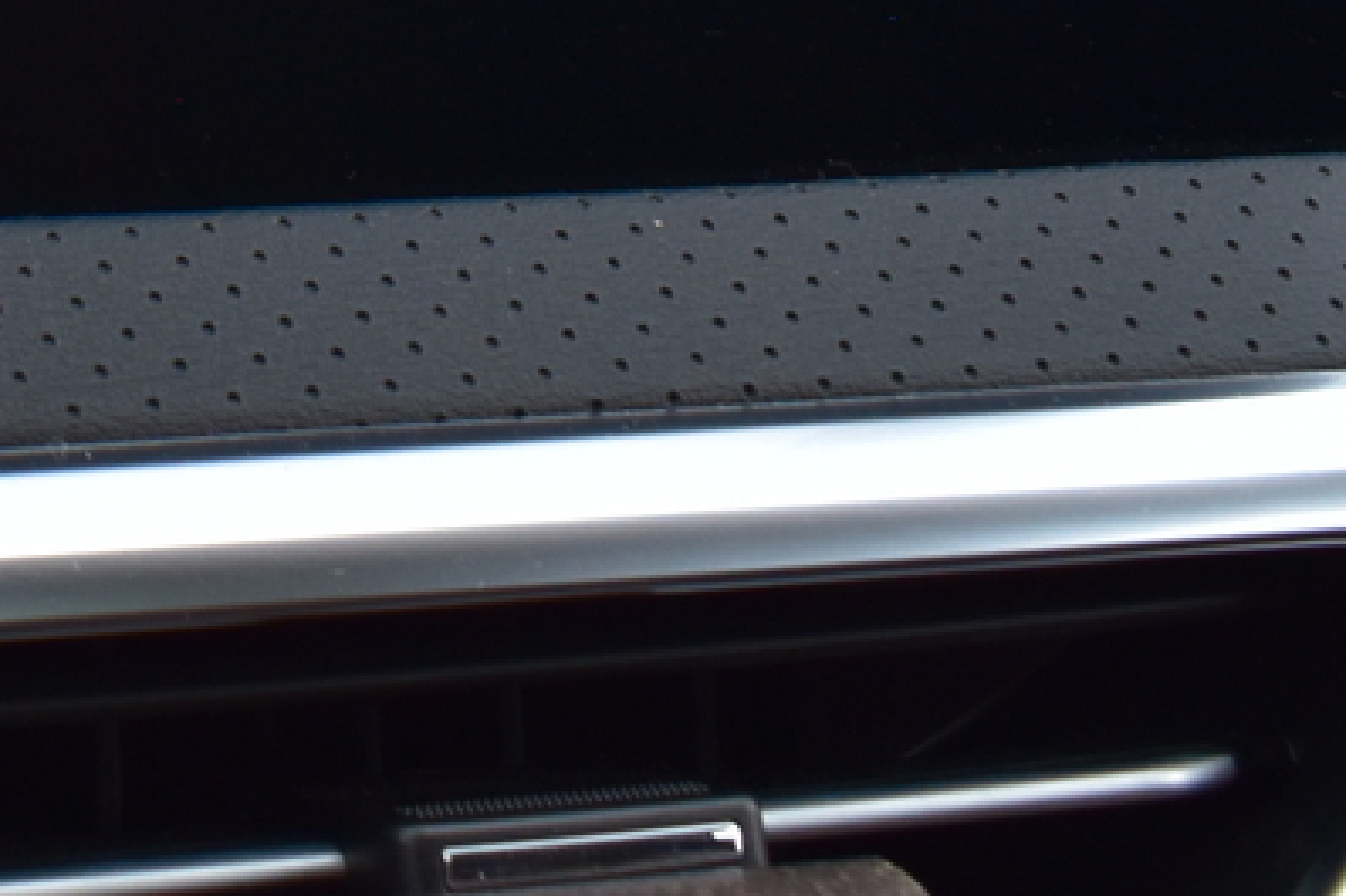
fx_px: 4111
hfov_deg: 16.7
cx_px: -730
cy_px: -920
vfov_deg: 11.2
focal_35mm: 110
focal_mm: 18
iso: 400
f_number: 9.5
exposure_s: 1/125
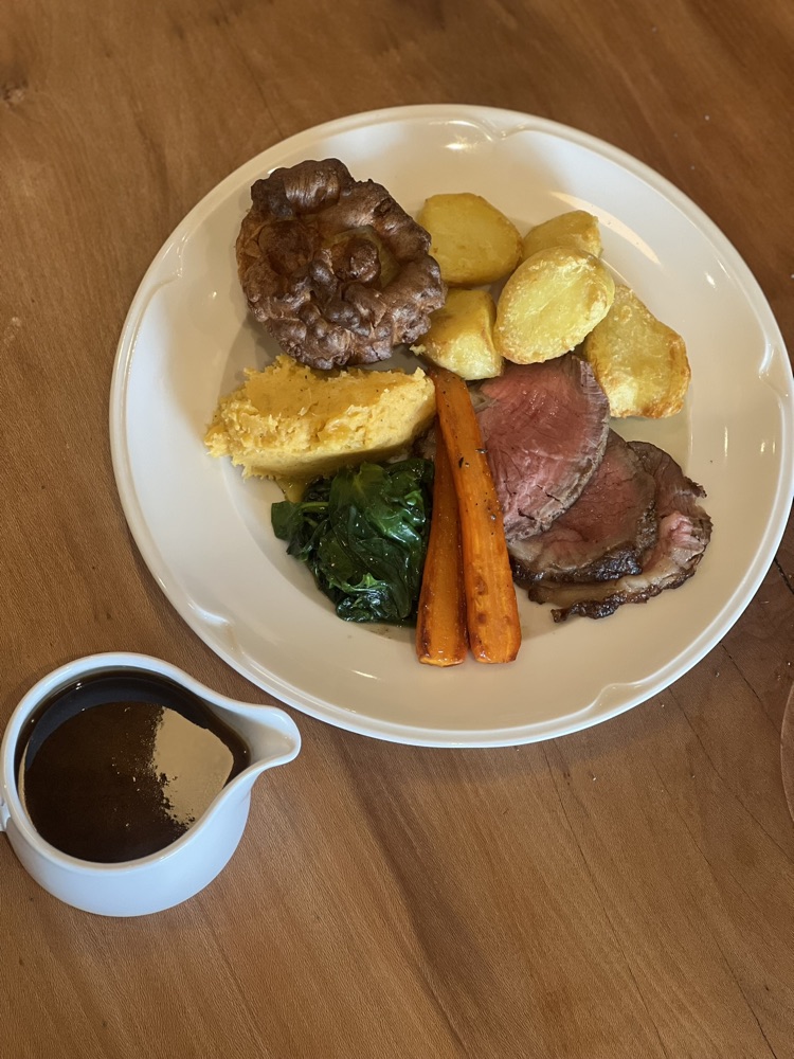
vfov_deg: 25.3
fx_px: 2355
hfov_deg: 19.1
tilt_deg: -70.4
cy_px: 530
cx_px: 397
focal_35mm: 77
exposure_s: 1/33
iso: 160
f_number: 2.8
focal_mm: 9
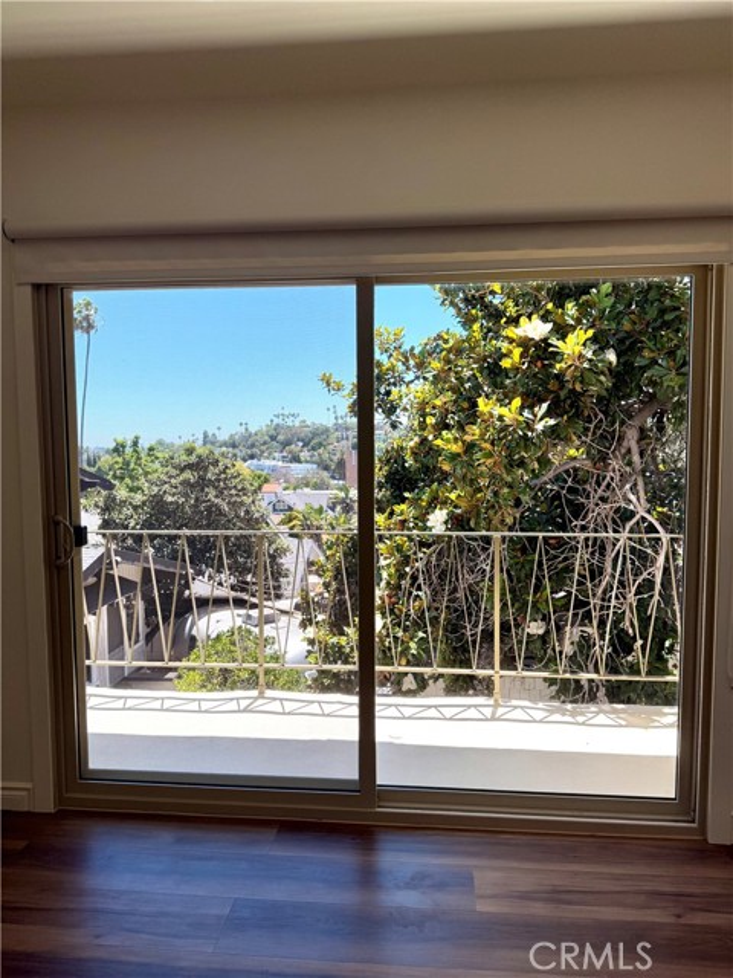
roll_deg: +0.3
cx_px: 366
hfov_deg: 56.8
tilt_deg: -3.2
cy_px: 489
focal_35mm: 24
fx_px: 678
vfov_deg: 71.6
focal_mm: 6.76
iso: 80
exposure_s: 1/1271
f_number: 1.78
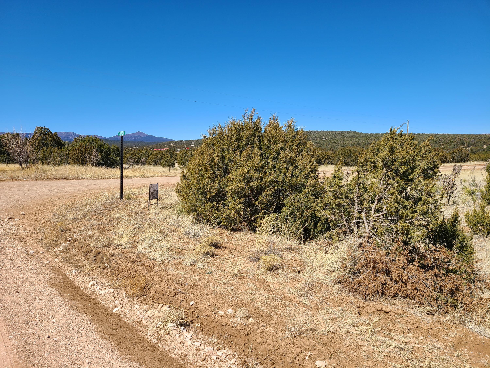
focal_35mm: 26
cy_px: 184
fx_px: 368
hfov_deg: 67.3
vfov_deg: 53.1
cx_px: 245
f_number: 1.8
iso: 40
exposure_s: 1/2410
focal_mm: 5.4
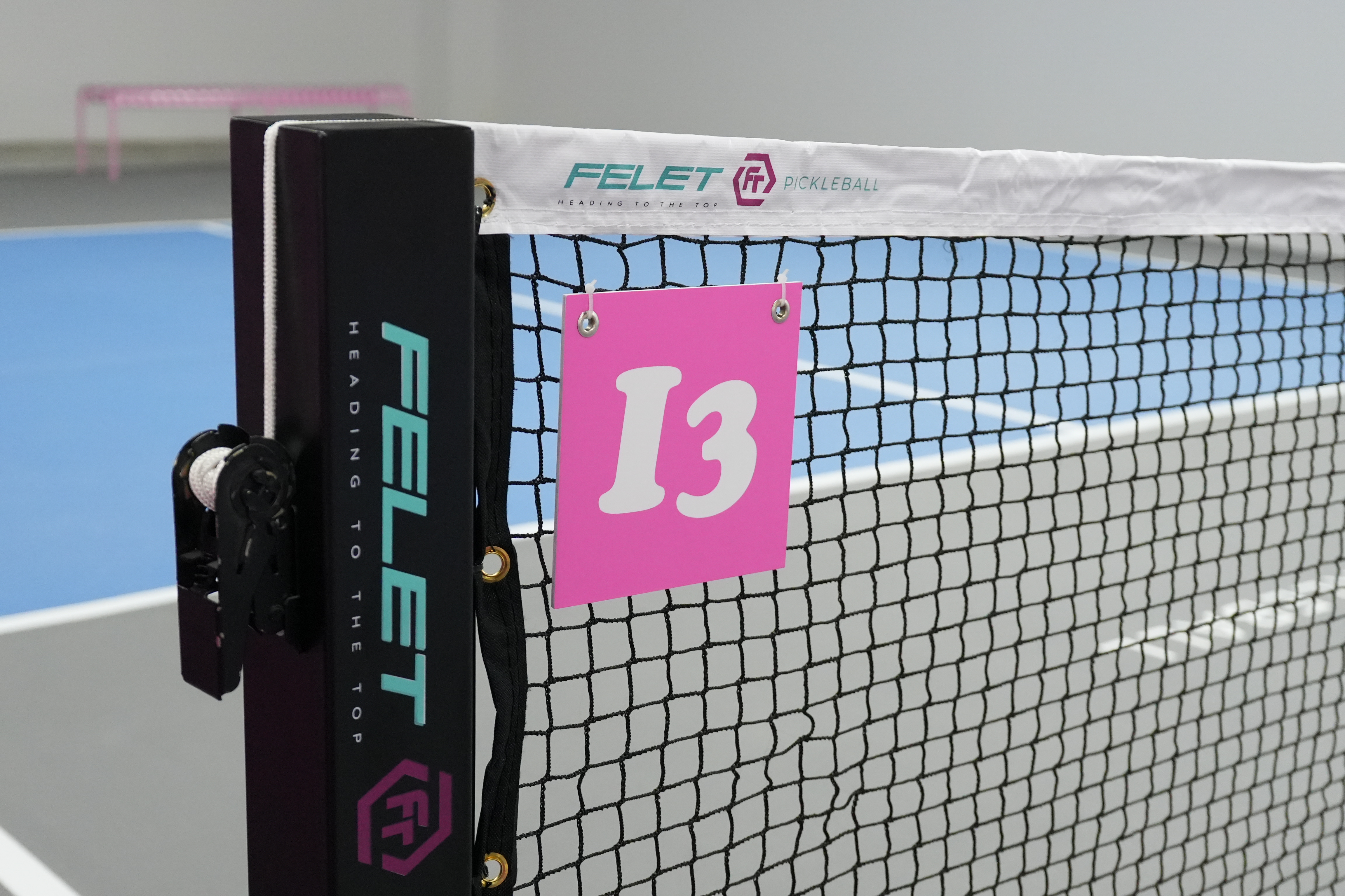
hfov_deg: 38.2
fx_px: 1943
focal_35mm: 52
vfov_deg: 26.0
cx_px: 672
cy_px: 448
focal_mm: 35
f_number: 4.5
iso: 4000
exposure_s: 1/200
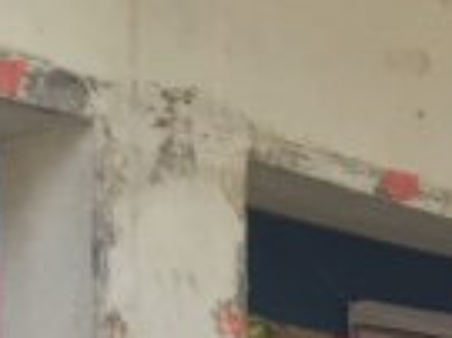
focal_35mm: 220
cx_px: 1356
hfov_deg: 7.8
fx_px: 2870
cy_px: 1151
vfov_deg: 6.0
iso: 32
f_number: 2.2
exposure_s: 1/100
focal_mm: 4.15
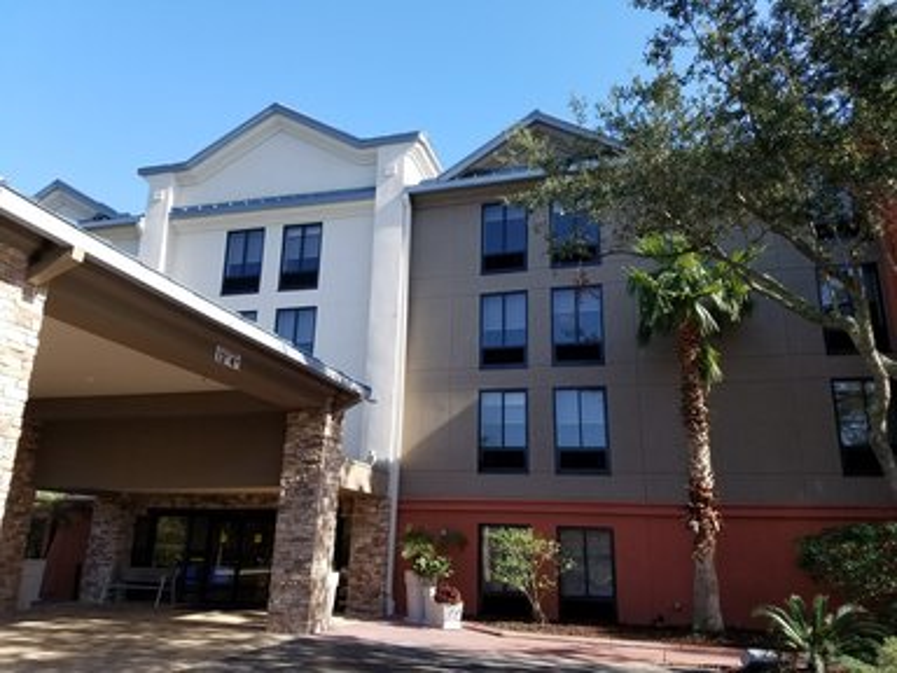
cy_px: 336
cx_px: 448
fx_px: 674
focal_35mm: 26
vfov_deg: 53.1
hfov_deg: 67.3
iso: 50
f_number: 1.7
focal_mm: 4.2
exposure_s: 1/932
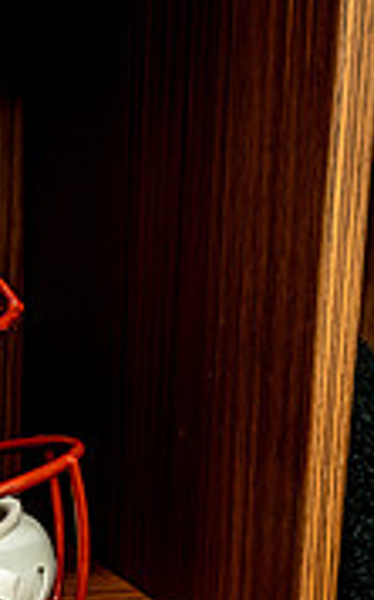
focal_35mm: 75
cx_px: -170
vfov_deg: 25.9
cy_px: 624
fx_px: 1225
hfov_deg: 16.0
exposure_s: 1/40
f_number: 4
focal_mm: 14
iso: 1600
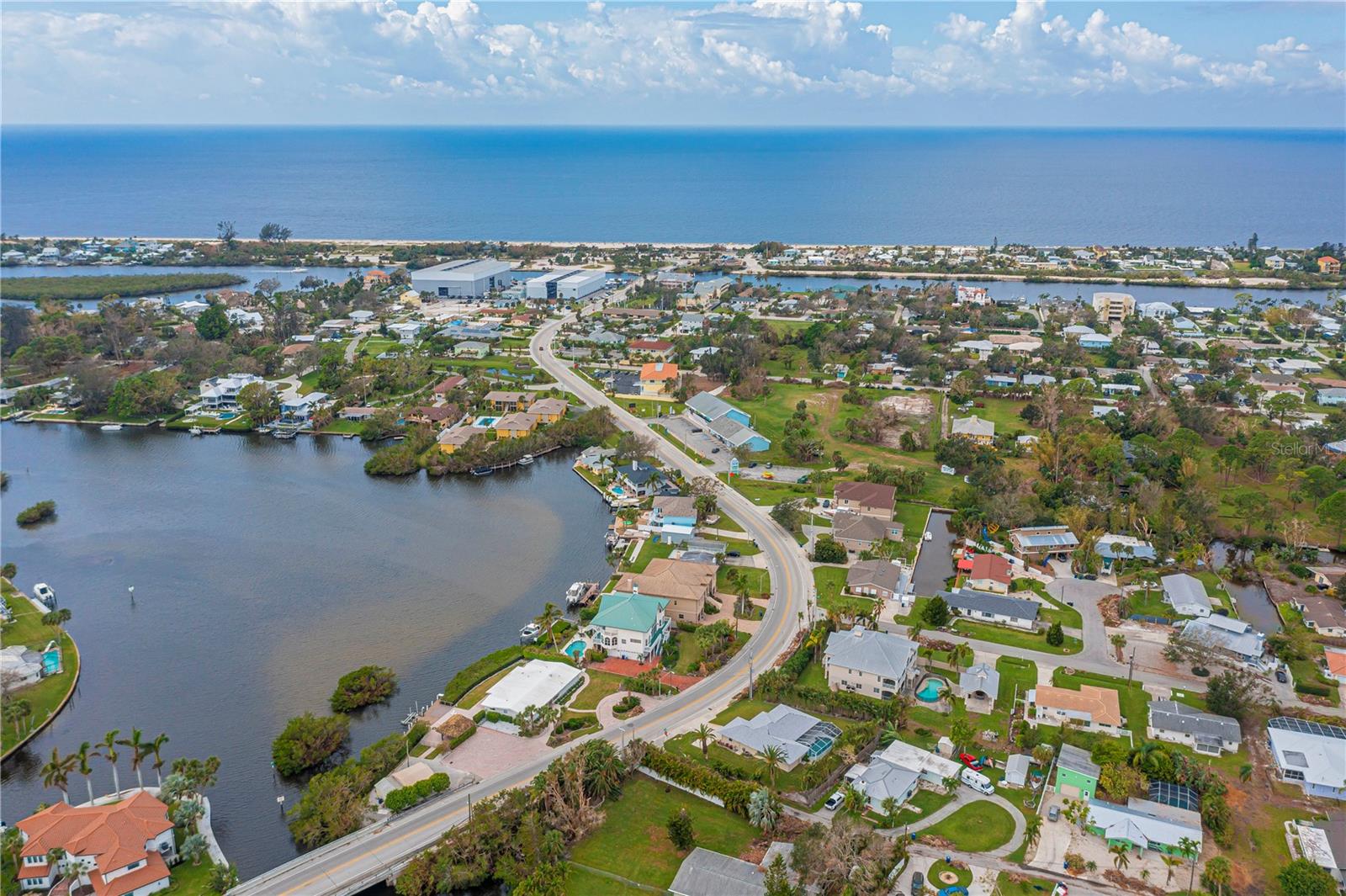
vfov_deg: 46.4
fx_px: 1046
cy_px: 448
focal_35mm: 28
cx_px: 673
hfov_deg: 65.5
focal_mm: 10.26
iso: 100
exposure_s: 1/160
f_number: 4.5
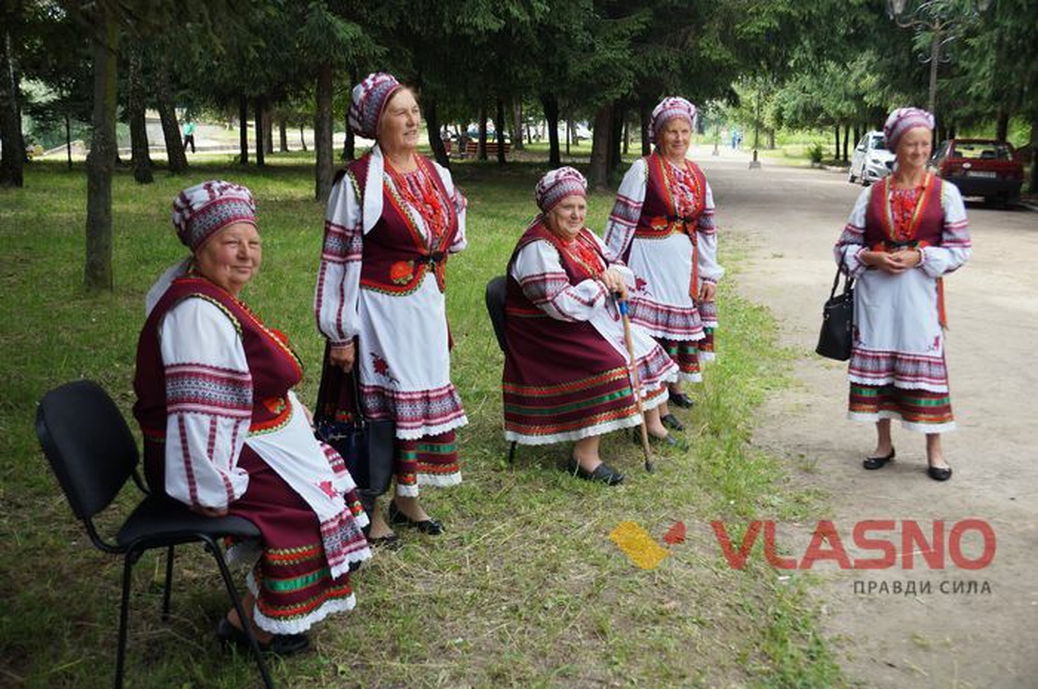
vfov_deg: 34.1
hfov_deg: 49.6
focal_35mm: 39
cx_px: 519
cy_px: 344
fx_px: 1123
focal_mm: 26
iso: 100
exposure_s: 1/200
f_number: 4.5
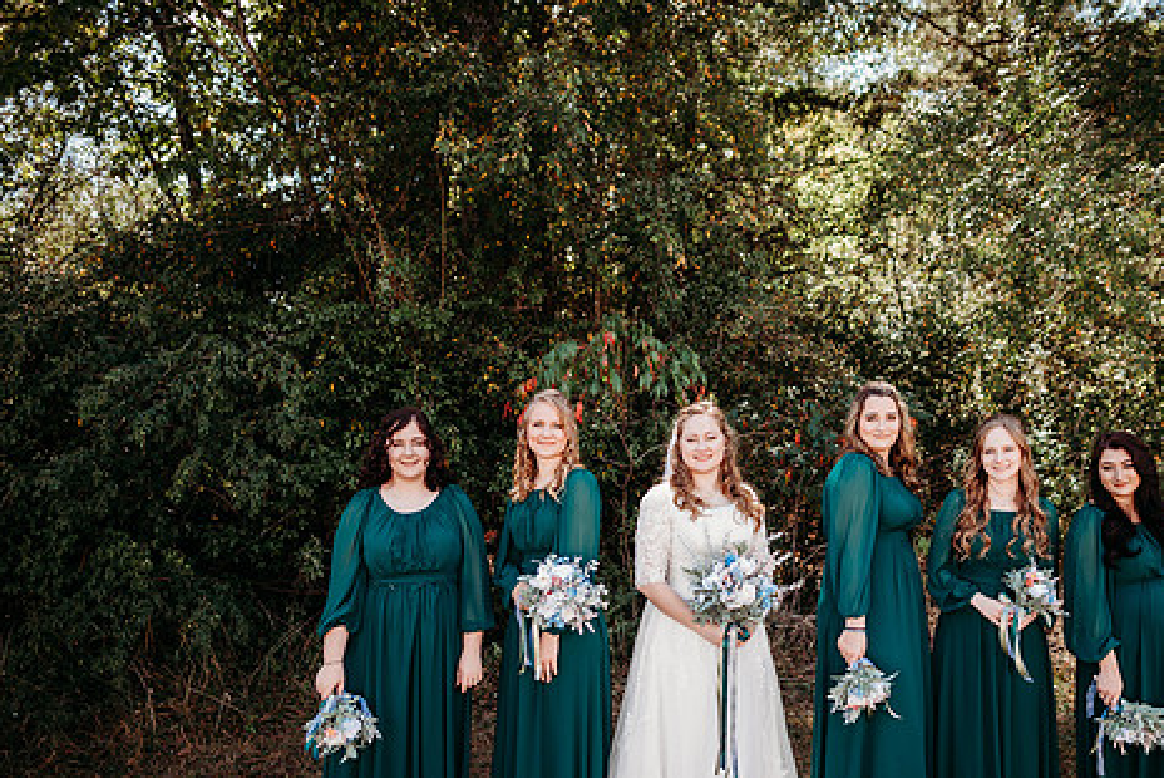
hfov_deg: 61.3
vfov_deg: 43.4
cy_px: 478
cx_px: 705
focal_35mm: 30
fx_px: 971
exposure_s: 1/800
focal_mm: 24
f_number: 2.2
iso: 160
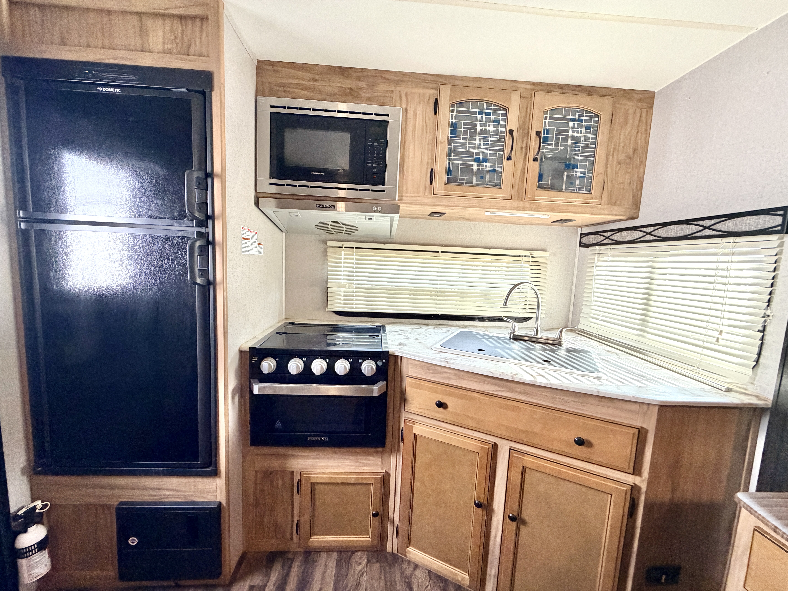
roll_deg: +0.0
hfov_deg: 102.1
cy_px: 296
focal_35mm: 14
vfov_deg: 85.7
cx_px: 394
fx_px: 319
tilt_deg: -6.3
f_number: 2.2
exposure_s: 1/73
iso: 320
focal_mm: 2.22
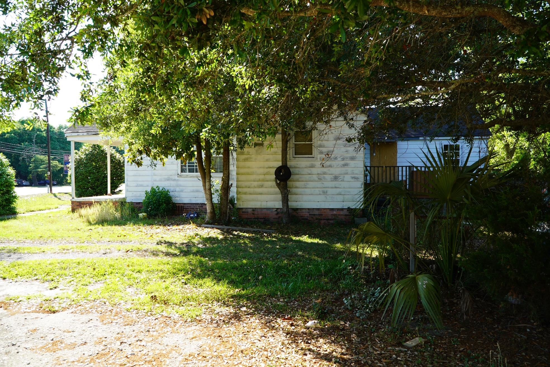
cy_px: 184
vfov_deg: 47.9
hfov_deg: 67.4
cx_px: 275
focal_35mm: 27
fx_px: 412
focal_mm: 18
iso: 100
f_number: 5
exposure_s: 1/125
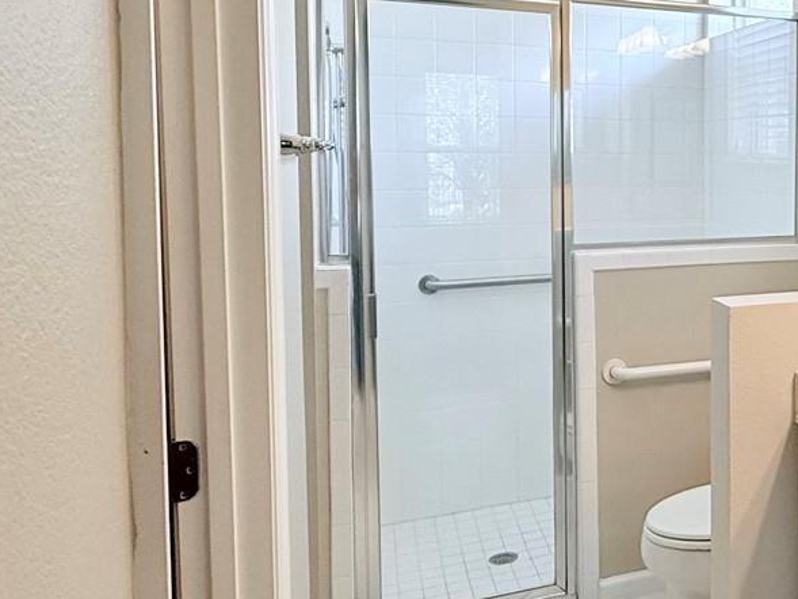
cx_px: 816
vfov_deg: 37.3
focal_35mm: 38
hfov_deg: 41.8
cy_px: 198
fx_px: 876
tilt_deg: -2.8
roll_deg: -0.6
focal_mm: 2.22
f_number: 2.2
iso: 100
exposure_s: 1/120
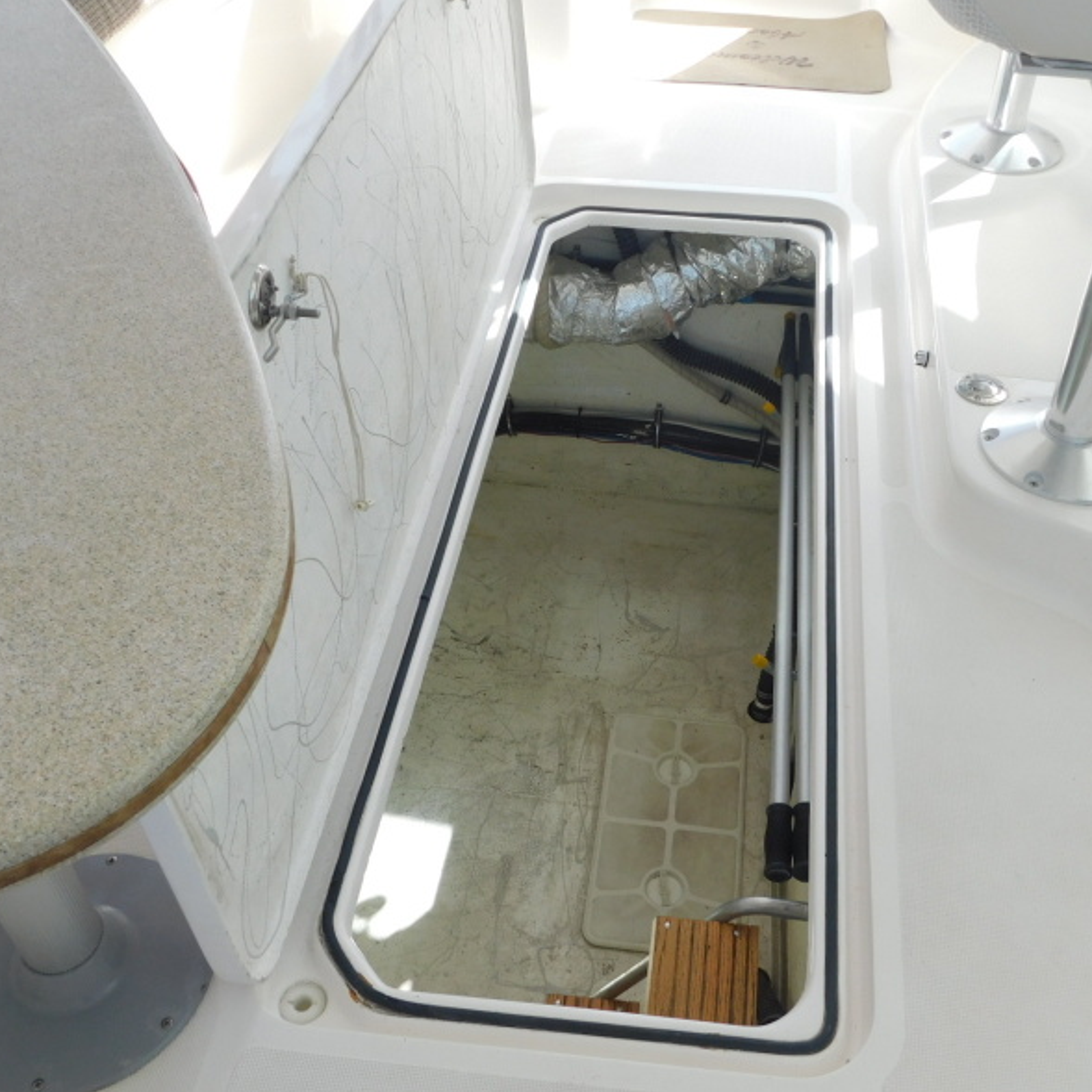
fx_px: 1285
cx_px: 630
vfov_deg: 46.0
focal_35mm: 36
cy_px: 538
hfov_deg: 45.9
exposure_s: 1/400
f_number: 3.2
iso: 125
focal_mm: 5.3
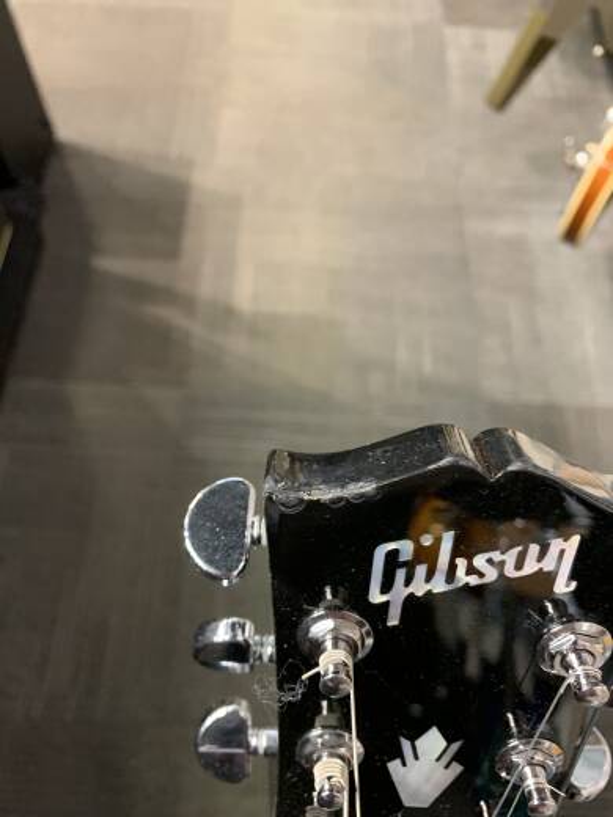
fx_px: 614
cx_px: 306
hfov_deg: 53.1
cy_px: 408
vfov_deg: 67.3
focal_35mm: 26
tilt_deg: -63.2
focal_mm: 4.25
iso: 400
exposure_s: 1/30
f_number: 1.8
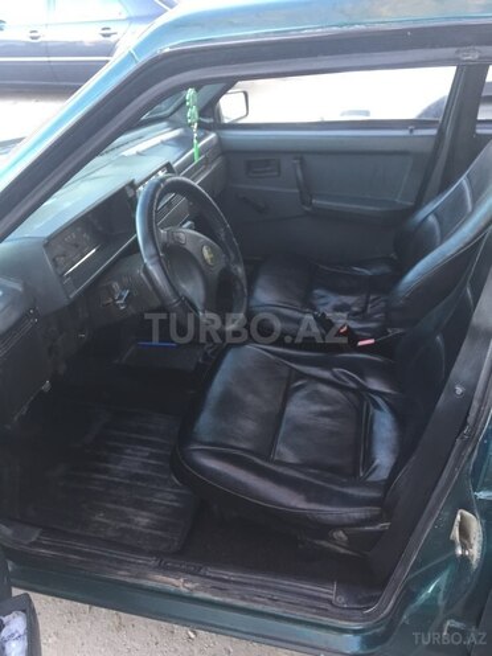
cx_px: 246
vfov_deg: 61.7
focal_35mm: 29
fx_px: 550
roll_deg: +1.4
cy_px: 328
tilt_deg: -32.9
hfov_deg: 48.2
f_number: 2.2
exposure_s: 1/33
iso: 100
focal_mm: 4.15
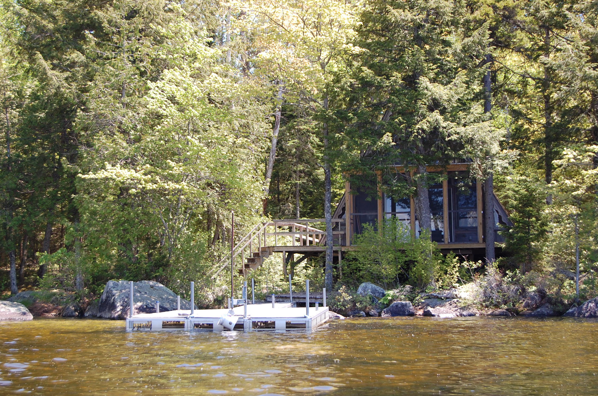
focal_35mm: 68
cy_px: 198
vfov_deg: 20.1
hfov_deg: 29.9
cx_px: 299
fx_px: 1119
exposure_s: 1/125
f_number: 5.6
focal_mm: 45
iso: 200
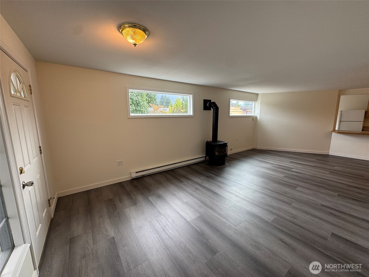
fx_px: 149
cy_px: 138
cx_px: 184
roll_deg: +0.0
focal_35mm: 14
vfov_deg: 85.7
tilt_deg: -9.1
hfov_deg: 102.1
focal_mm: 2.22
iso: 64
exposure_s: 1/120
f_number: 2.2
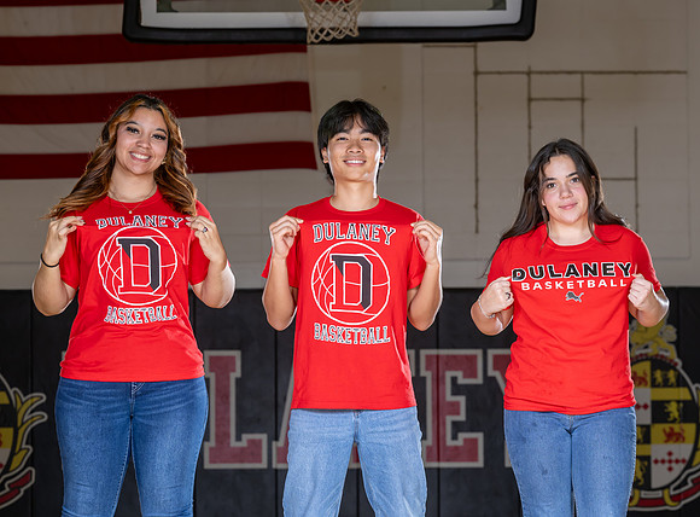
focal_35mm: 113
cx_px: 364
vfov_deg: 12.9
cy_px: 336
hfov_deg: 17.5
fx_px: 2274
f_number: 5
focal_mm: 78
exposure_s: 1/100
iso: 400
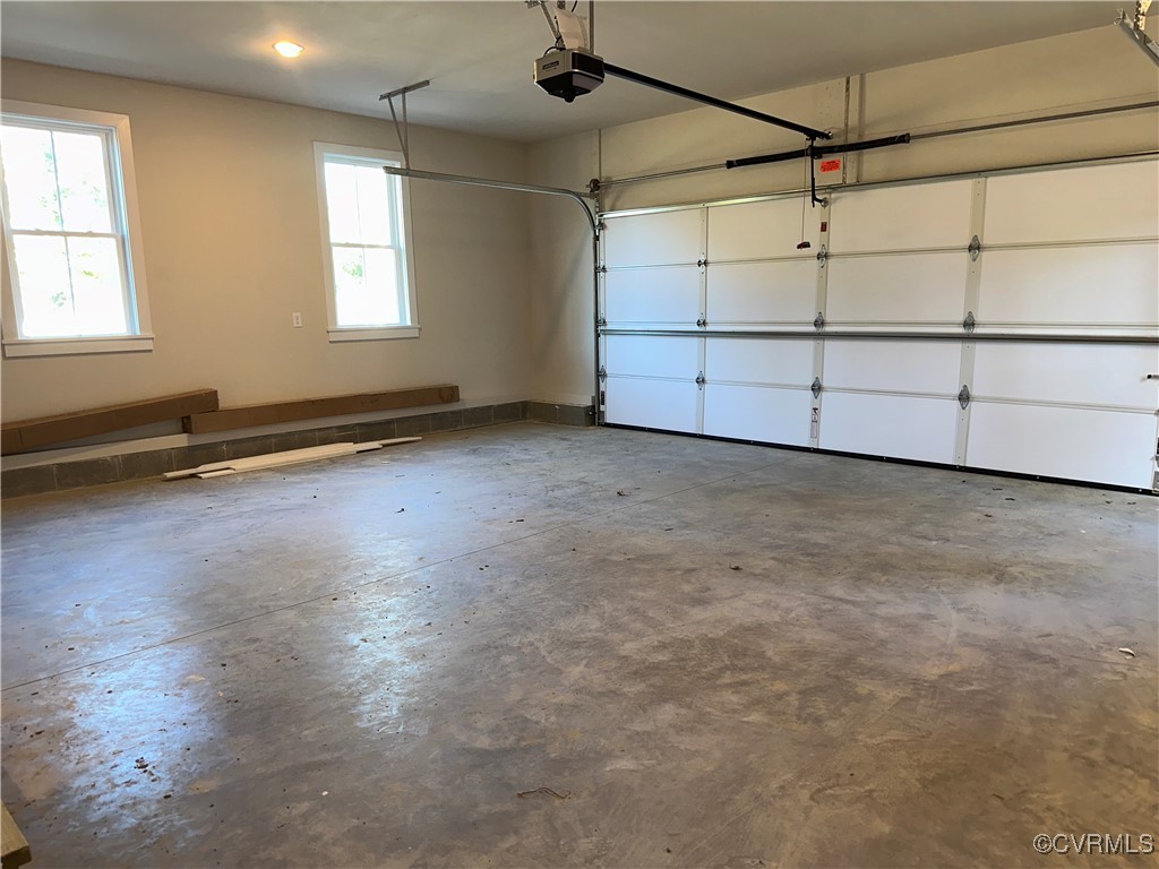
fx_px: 804
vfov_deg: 56.8
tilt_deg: -9.4
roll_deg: +1.0
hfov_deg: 71.6
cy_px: 434
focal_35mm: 24
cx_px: 580
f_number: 1.78
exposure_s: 1/34
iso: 80
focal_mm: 6.86
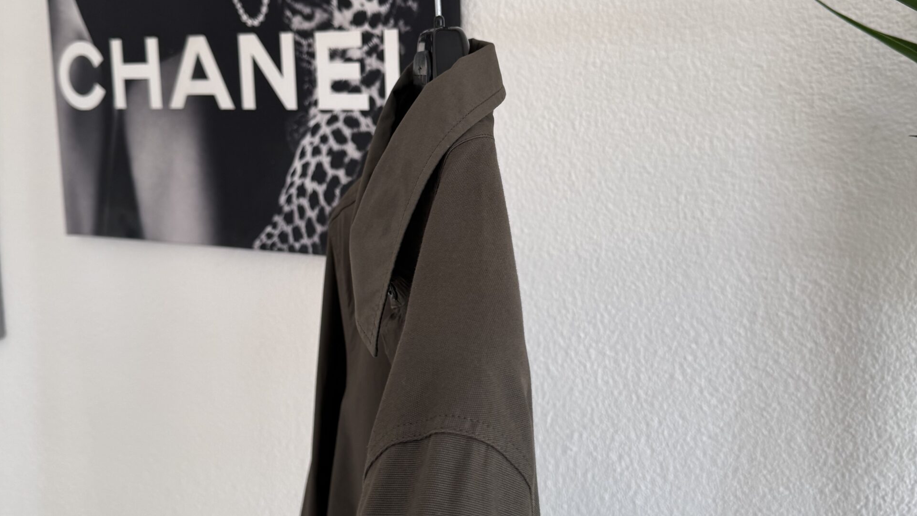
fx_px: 851
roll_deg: +0.3
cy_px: 212
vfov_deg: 33.6
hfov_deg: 56.6
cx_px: 459
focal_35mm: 35
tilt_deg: -9.6
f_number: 1.78
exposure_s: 1/121
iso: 125
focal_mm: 6.76
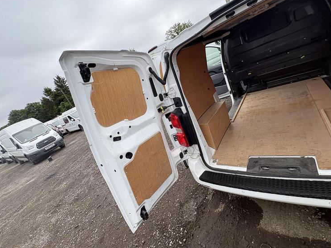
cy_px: 123
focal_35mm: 17
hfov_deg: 91.0
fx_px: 163
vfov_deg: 74.7
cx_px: 164
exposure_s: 1/713
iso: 64
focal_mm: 2.22
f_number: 2.2
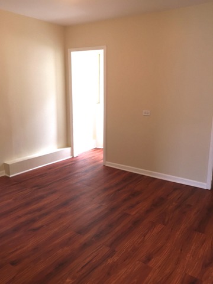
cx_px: 106
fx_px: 238
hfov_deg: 48.2
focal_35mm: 29
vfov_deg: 61.7
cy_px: 142
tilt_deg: -12.9
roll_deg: +0.1
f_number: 2.2
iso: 50
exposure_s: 1/30
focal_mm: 4.15
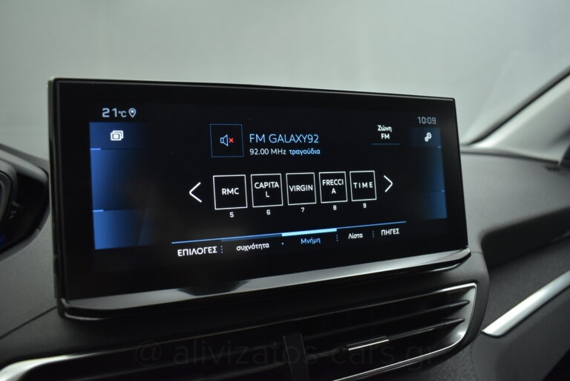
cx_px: 285
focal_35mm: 27
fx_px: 428
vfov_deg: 48.0
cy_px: 190
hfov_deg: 67.4
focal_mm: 18
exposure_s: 1/100
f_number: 3.5
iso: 1600
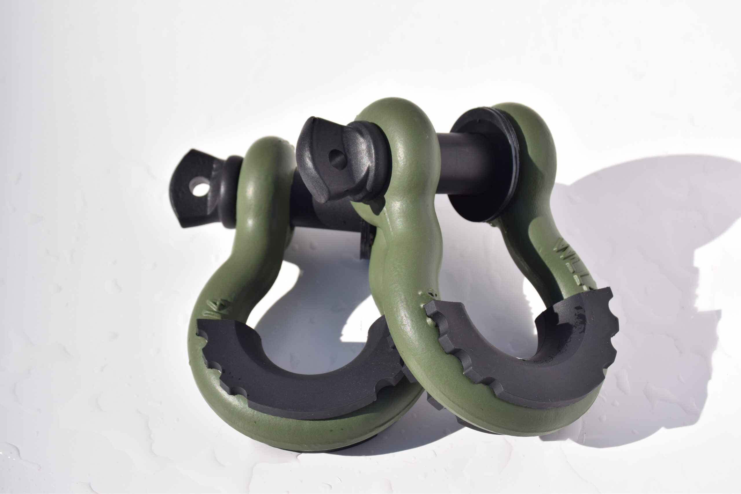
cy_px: 247
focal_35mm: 84
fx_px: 1729
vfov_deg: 16.3
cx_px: 370
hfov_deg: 24.2
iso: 200
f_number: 11
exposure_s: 1/640
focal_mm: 56
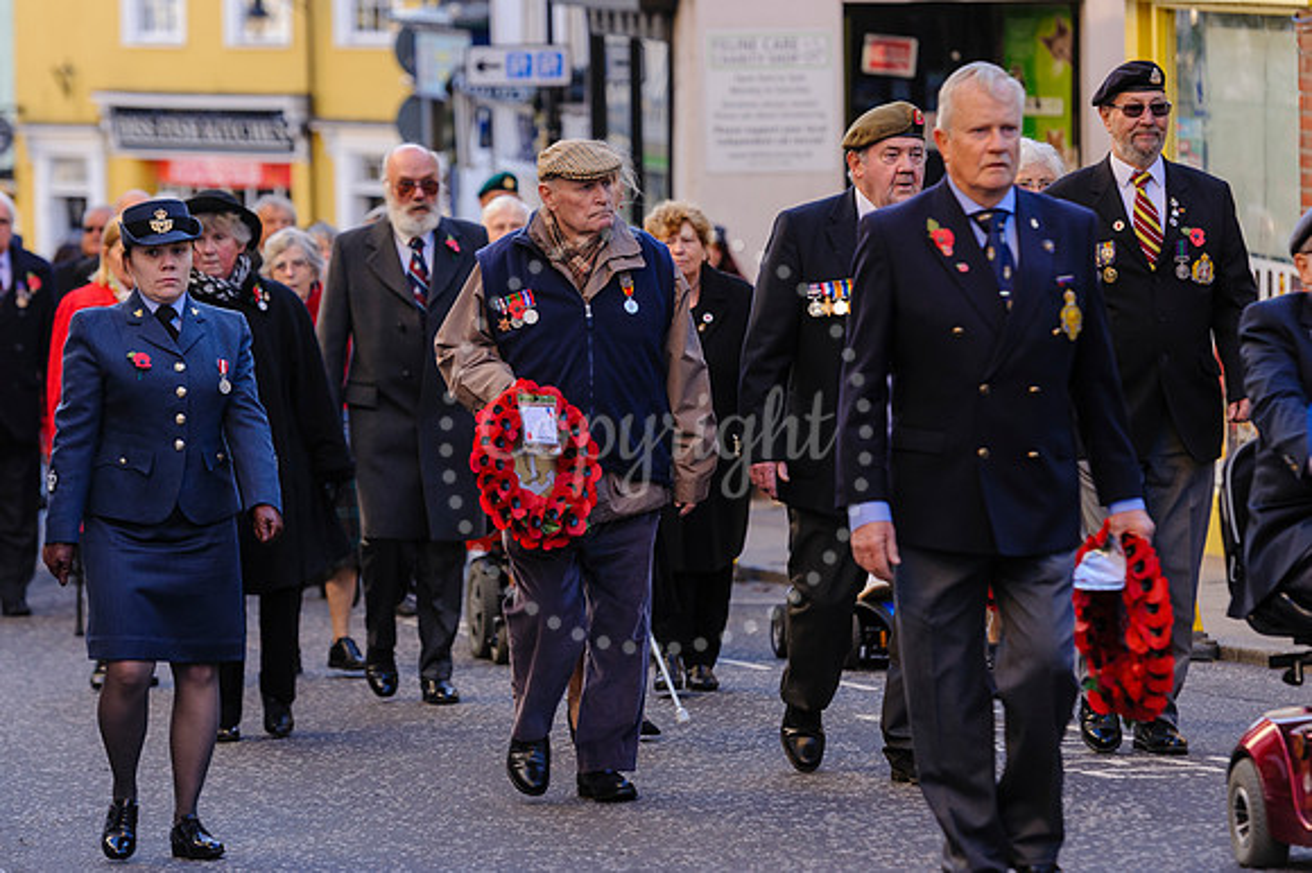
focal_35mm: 174
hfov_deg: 11.8
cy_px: 366
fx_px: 6348
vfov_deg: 7.9
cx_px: 656
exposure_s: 1/500
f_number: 4.5
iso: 800
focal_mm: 150
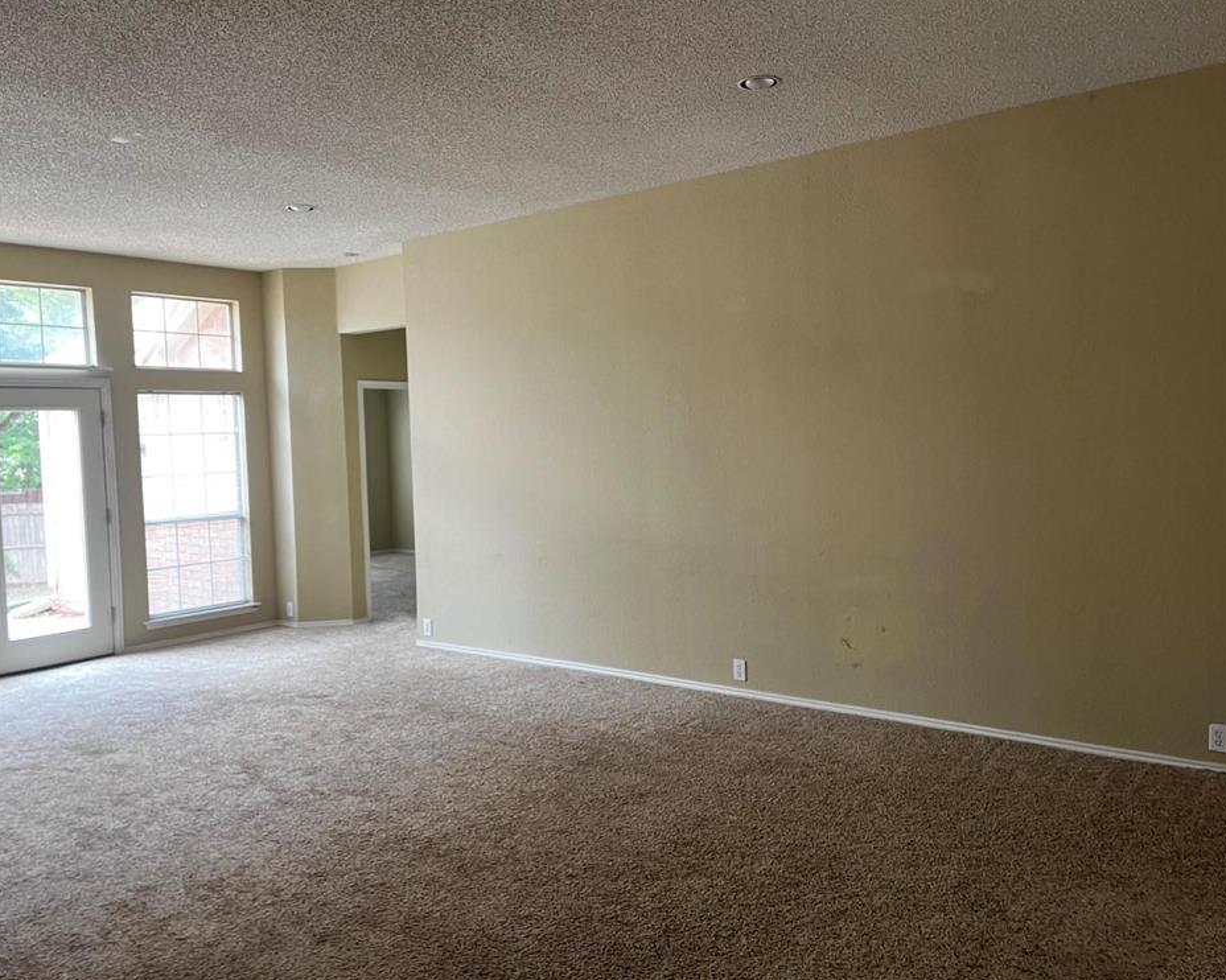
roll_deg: +1.9
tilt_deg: -2.4
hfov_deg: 62.2
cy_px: 499
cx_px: 610
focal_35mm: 28
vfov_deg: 51.5
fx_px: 1016
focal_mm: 5.1
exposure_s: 1/60
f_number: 1.6
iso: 200
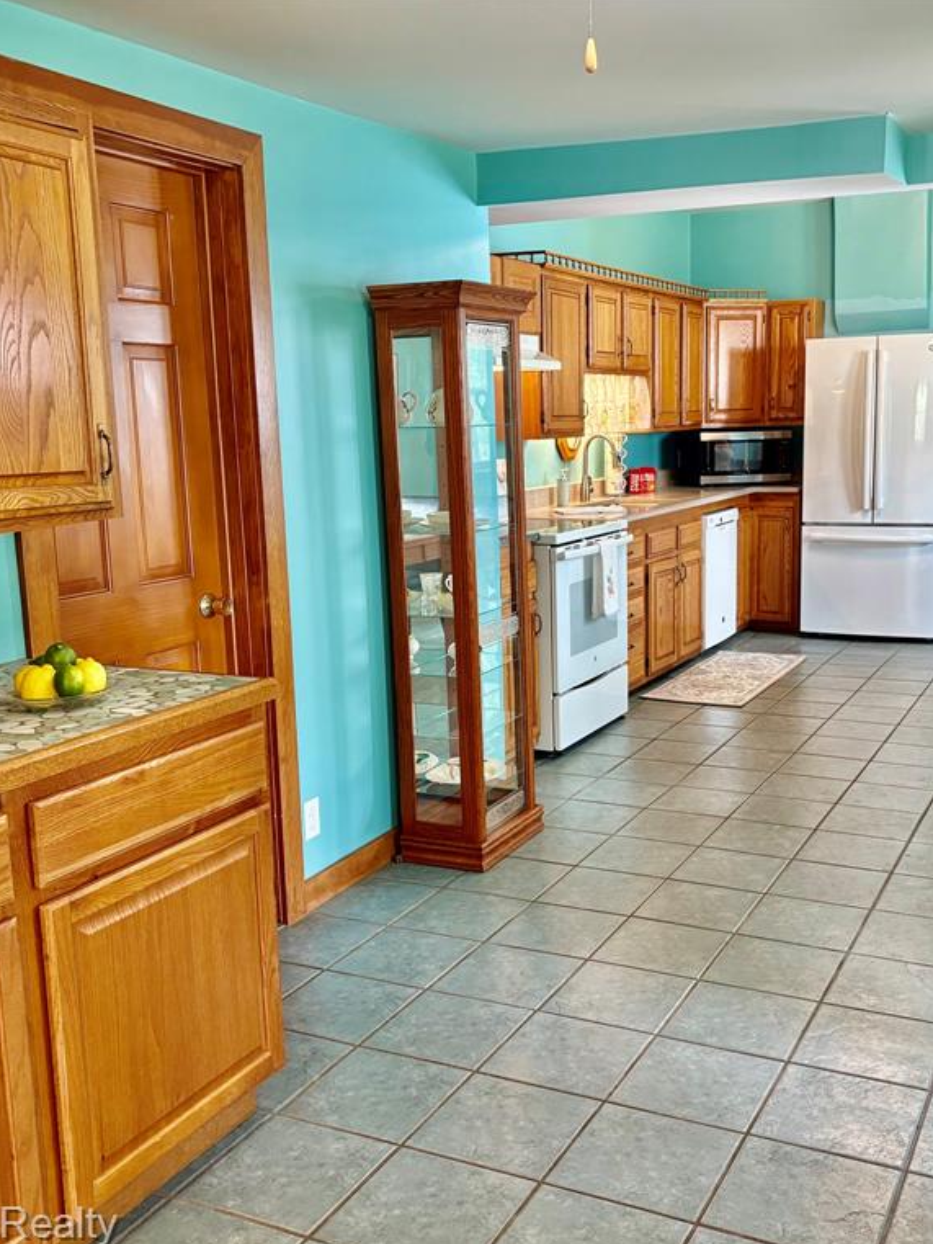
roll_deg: +1.6
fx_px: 1257
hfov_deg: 40.6
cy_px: 624
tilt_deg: -8.5
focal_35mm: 35
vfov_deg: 52.6
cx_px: 544
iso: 200
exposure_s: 1/60
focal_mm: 5.96
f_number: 1.6
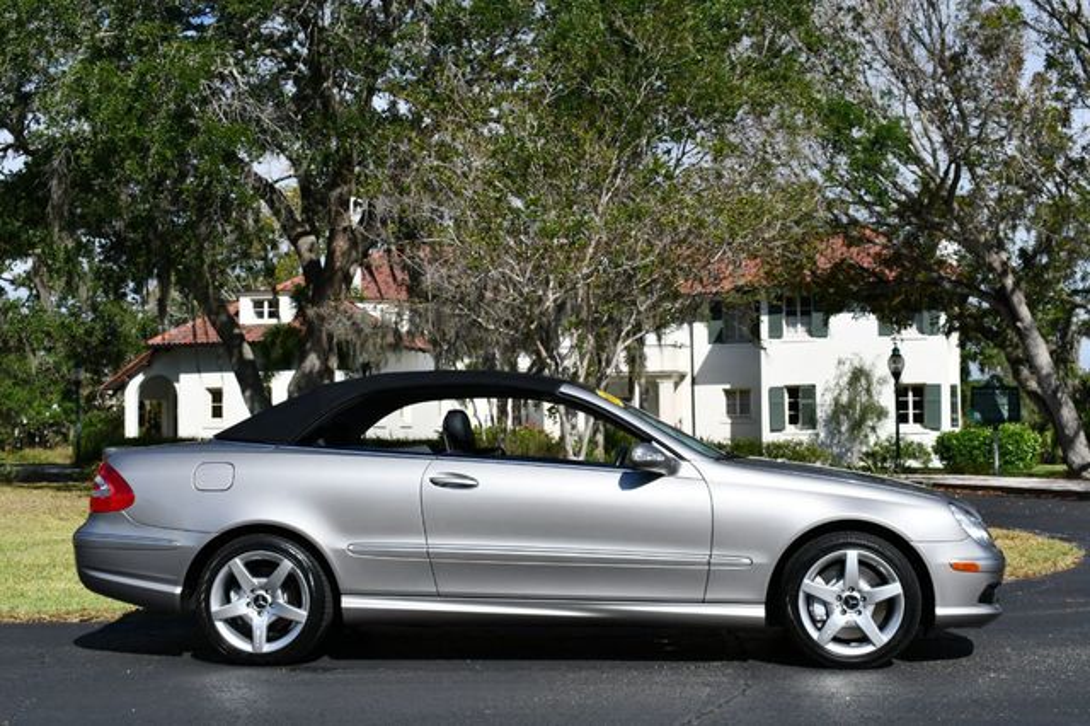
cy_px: 363
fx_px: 1453
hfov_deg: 41.1
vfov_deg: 28.0
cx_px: 545
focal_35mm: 48
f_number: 9
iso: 100
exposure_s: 1/320
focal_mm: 32
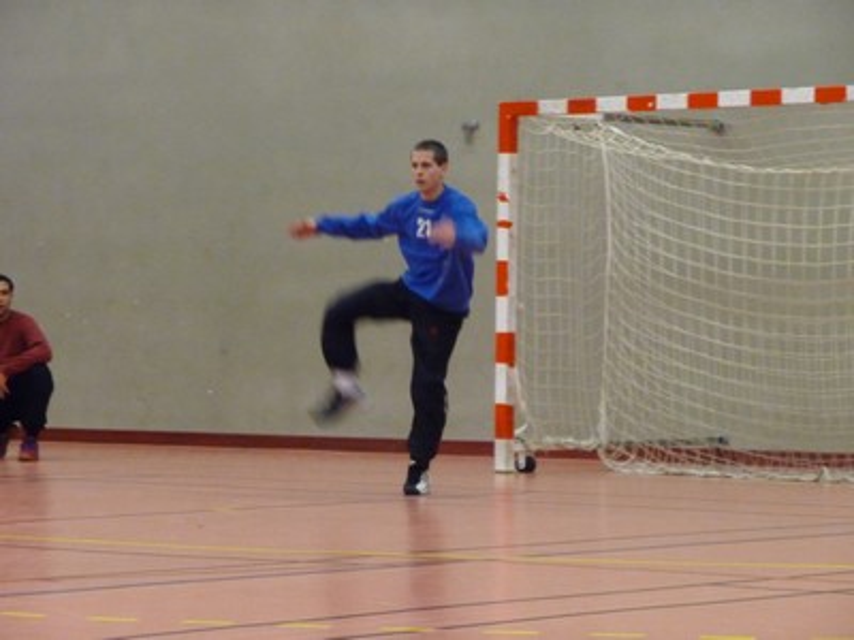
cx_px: 427
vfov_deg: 9.4
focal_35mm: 158
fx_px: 3898
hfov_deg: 12.5
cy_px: 320
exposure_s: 1/50
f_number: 4.8
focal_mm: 27.1
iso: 800
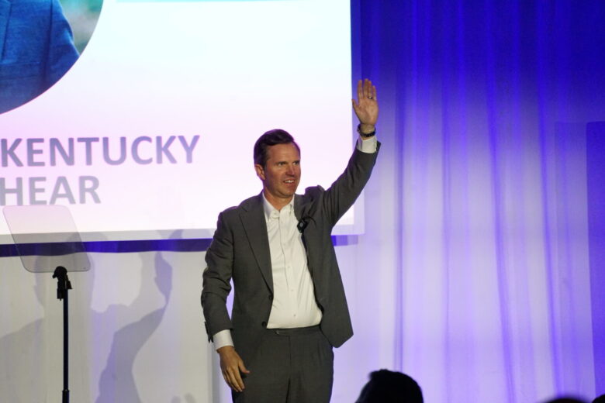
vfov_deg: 4.6
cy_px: 202
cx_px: 302
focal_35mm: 300
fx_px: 5041
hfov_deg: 6.9
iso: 4000
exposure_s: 1/320
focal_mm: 300
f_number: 6.3
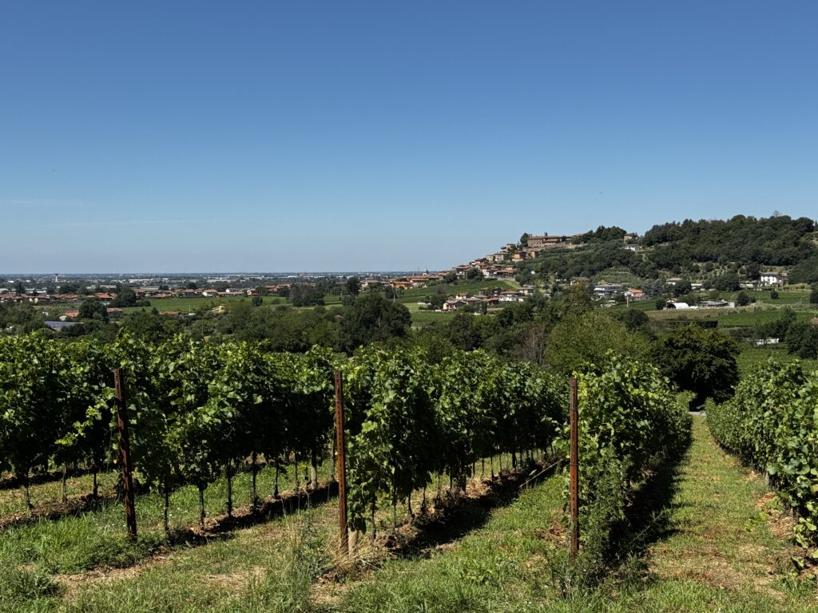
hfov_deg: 39.7
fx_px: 1134
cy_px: 306
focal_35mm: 48
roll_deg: -0.2
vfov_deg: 30.3
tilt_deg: -2.7
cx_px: 409
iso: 64
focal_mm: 6.76
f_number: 1.78
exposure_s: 1/5848
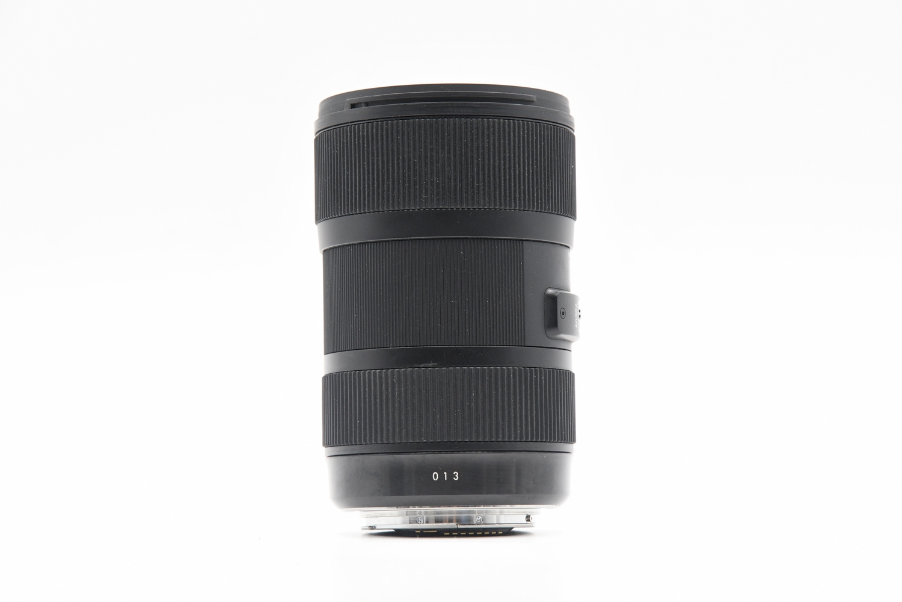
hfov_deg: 17.1
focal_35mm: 120
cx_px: 451
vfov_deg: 11.4
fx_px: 3006
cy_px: 301
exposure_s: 1/100
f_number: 8
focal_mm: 80
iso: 1000
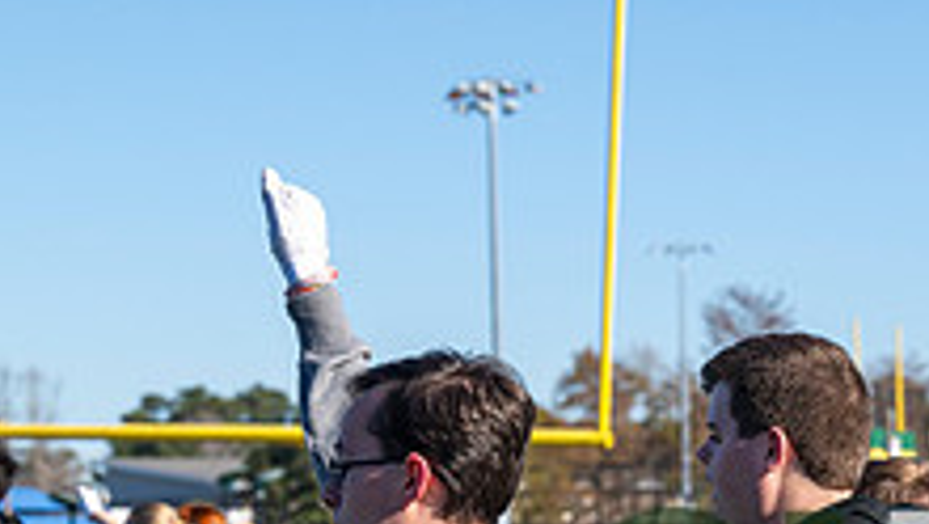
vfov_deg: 6.2
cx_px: 912
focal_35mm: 193
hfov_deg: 11.1
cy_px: 708
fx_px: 4757
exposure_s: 1/2000
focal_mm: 70
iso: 250
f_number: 5
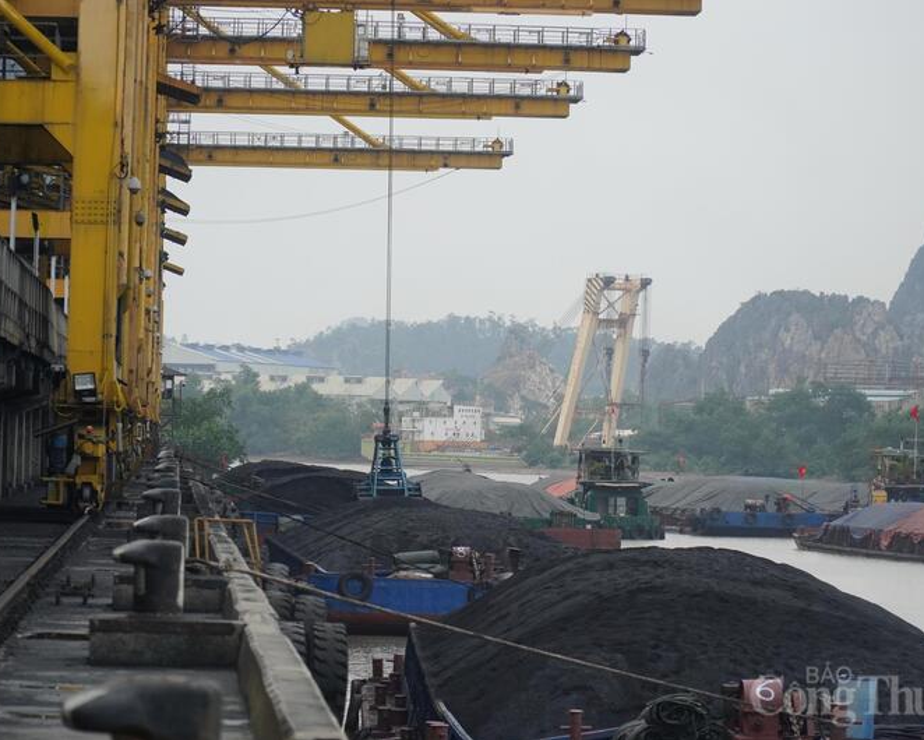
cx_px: 473
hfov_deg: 10.8
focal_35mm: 179
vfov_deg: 8.7
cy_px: 371
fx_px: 4885
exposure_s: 1/4000
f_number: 4.5
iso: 1000
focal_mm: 105
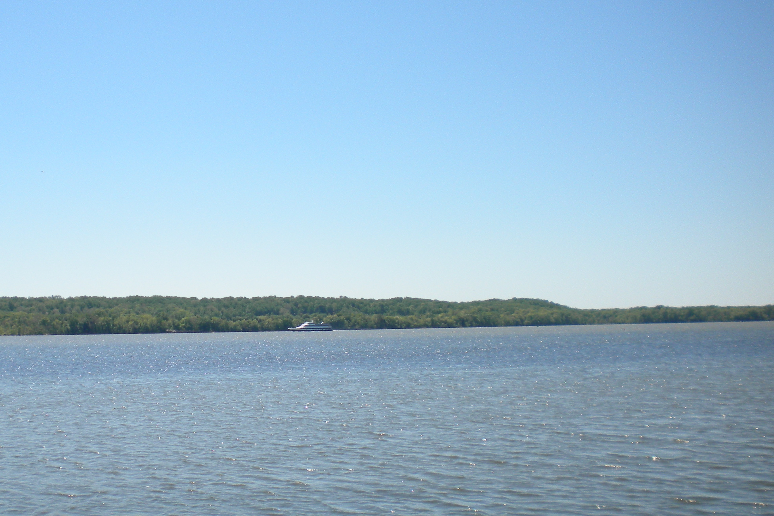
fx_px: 1096
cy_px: 346
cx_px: 238
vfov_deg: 26.3
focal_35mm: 51
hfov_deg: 38.3
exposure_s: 1/786
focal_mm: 6.3
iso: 80
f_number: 4.6
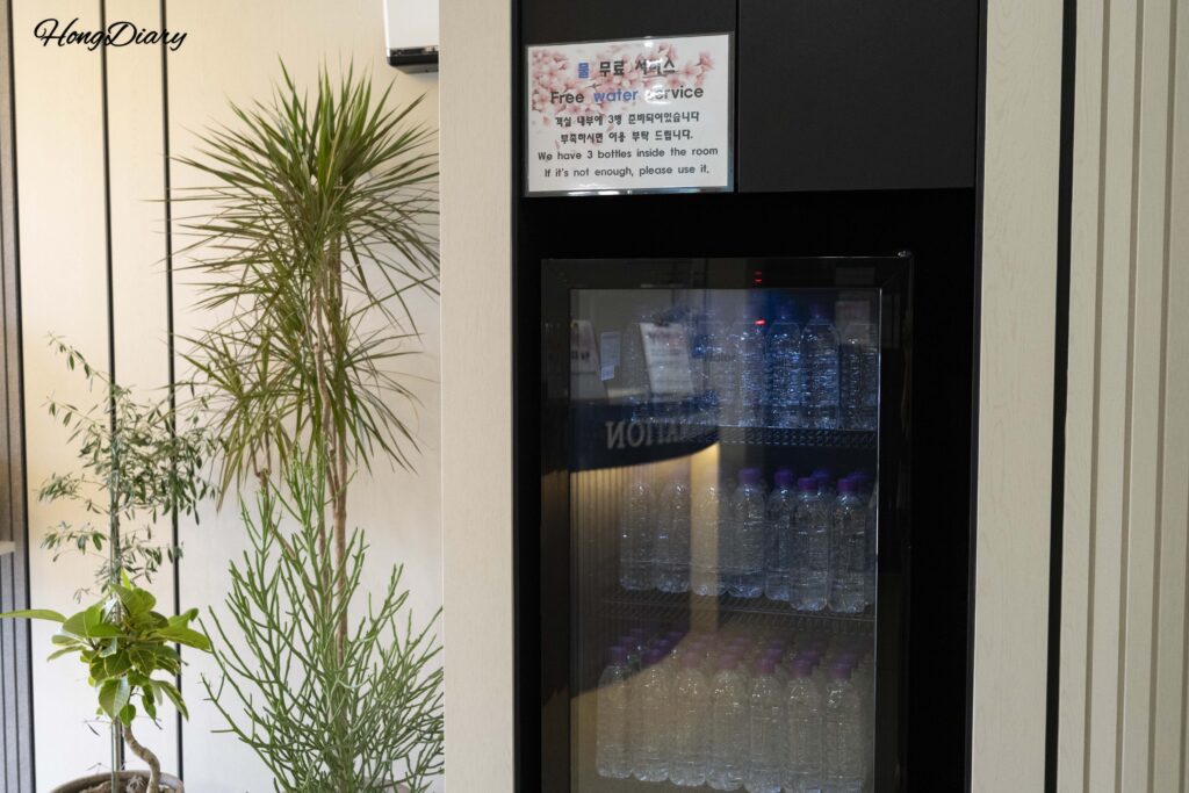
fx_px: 1255
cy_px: 396
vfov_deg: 35.1
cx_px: 594
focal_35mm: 38
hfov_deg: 50.7
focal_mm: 38
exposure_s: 1/160
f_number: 5
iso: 5000
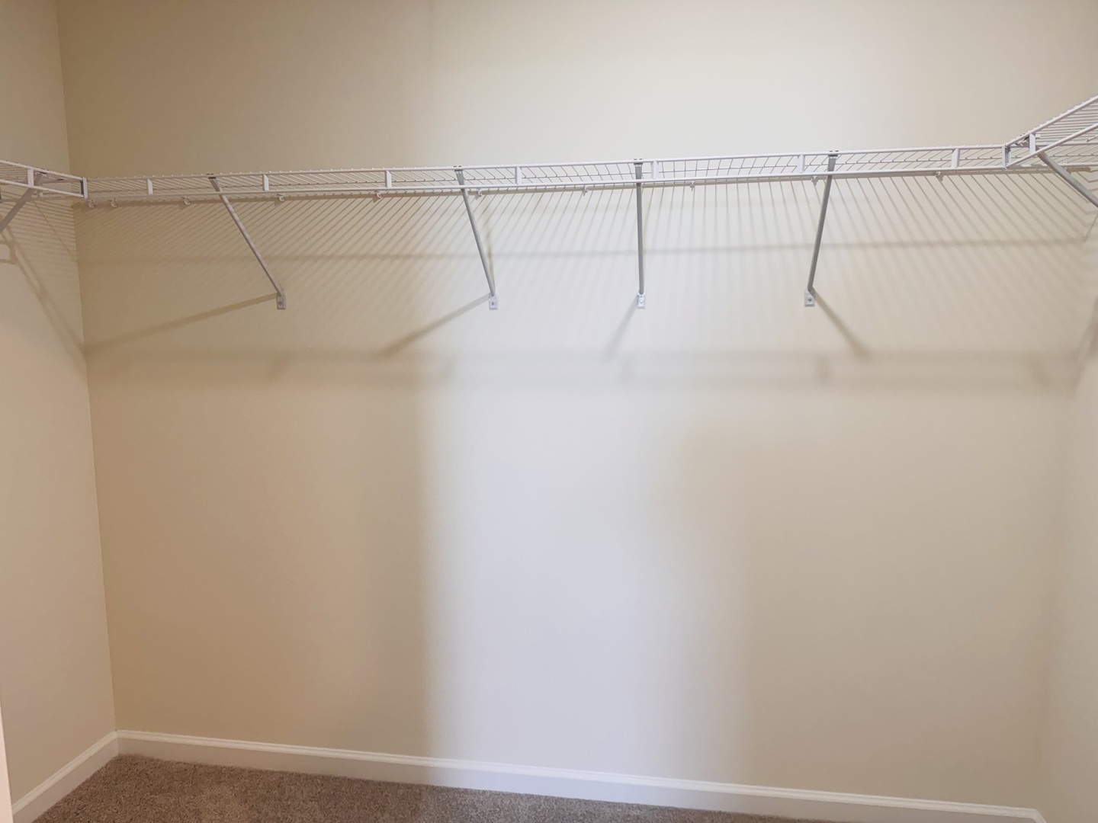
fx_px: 761
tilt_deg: -8.0
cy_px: 412
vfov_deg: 56.8
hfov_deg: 71.6
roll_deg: +0.7
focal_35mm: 24
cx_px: 549
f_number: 1.78
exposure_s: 1/120
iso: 160
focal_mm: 6.76
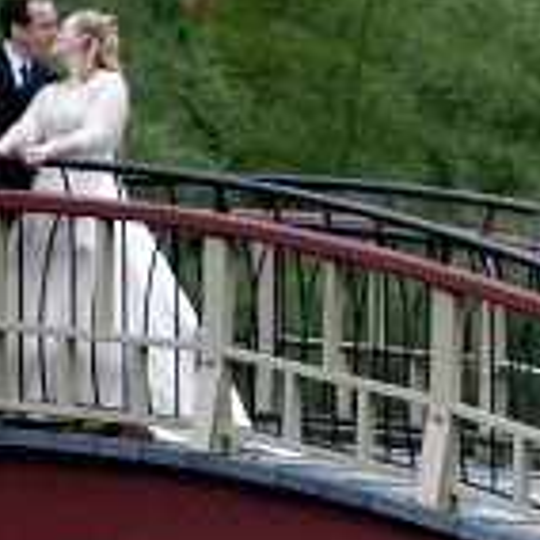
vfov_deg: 1.9
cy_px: 430
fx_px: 15884
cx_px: 582
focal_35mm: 900
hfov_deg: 1.9
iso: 400
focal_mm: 200
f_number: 2.8
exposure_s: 1/320
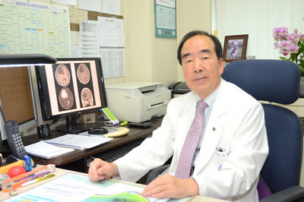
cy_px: 101
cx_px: 152
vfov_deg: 34.2
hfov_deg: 49.6
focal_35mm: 39
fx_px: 329
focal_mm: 26
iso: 1250
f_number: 4.5
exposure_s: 1/60
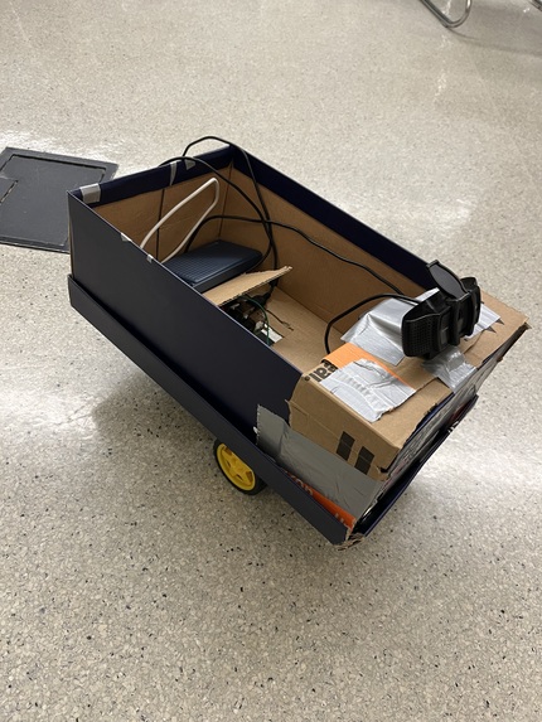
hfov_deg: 53.1
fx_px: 543
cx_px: 271
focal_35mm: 26
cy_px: 361
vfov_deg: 67.3
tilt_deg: -47.1
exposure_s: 1/60
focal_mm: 5.1
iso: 160
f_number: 1.6
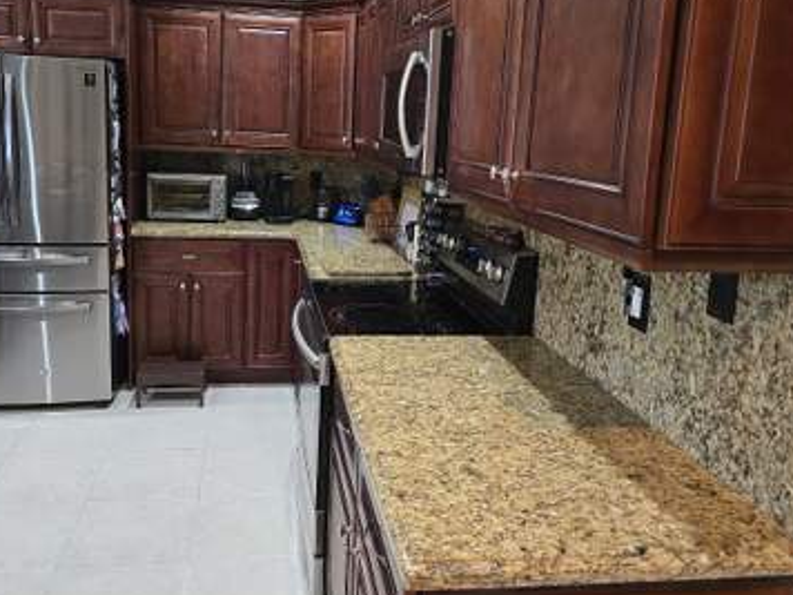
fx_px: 710
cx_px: 361
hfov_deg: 58.3
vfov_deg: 45.2
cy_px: 243
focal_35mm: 31
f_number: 1.7
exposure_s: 1/60
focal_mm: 6.3
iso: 1000
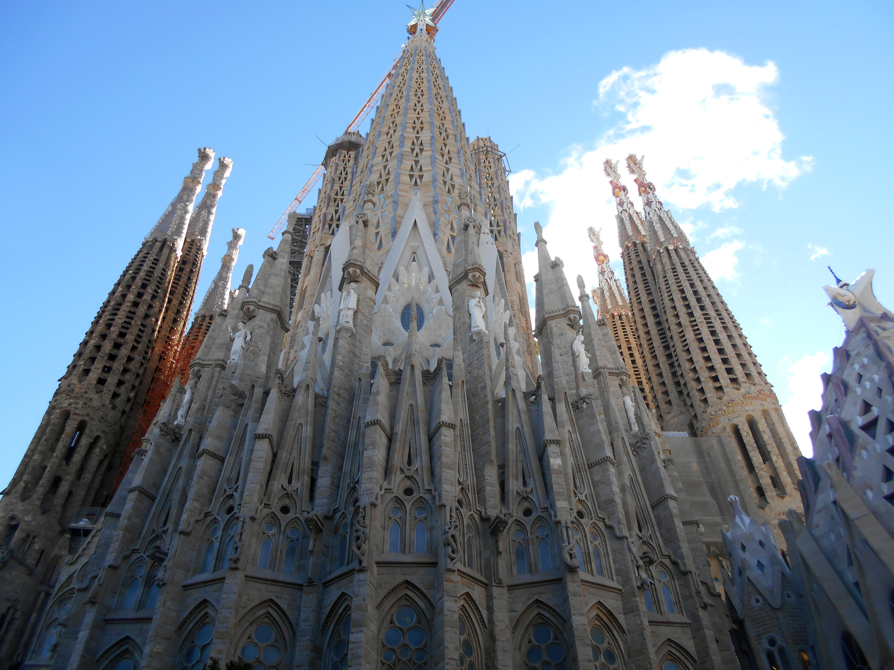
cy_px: 335
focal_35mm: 26
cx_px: 447
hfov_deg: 67.3
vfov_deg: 53.1
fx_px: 671
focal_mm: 4.6
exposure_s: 1/320
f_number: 3.2
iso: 80
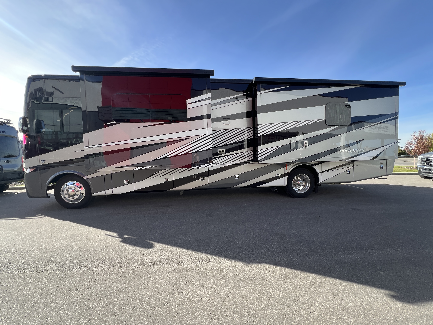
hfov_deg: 106.2
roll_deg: -0.2
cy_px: 162
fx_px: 163
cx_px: 216
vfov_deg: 89.9
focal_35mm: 13
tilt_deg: -4.3
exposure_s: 1/356
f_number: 1.8
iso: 32
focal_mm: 1.57
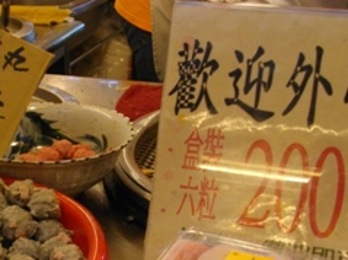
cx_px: 125
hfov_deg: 28.8
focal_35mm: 67
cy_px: 178
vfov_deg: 21.8
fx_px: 673
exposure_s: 1/100
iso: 286
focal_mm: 5.7
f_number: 2.9
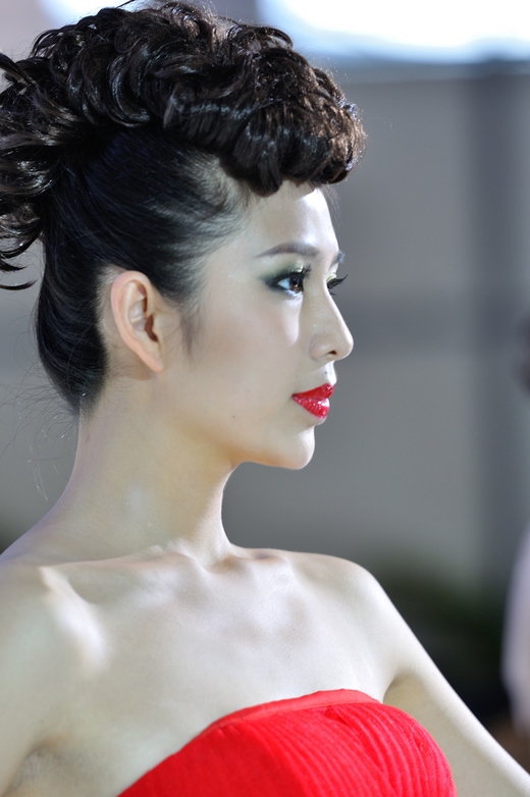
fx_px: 6304
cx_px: 265
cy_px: 398
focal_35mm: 285
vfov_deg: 7.2
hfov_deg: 4.8
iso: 250
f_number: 2.8
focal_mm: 190
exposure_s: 1/50
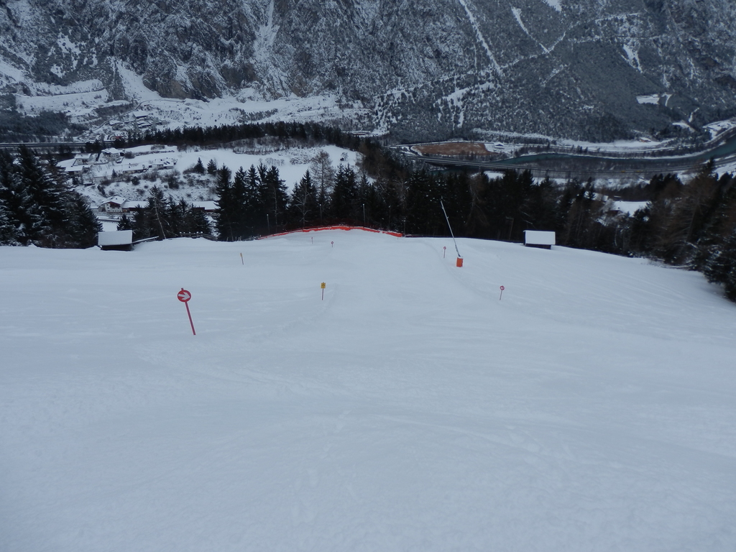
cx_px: 368
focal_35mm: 25
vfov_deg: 54.9
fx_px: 532
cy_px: 276
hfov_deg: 69.4
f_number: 3
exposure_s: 1/1000
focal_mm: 4.5
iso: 80
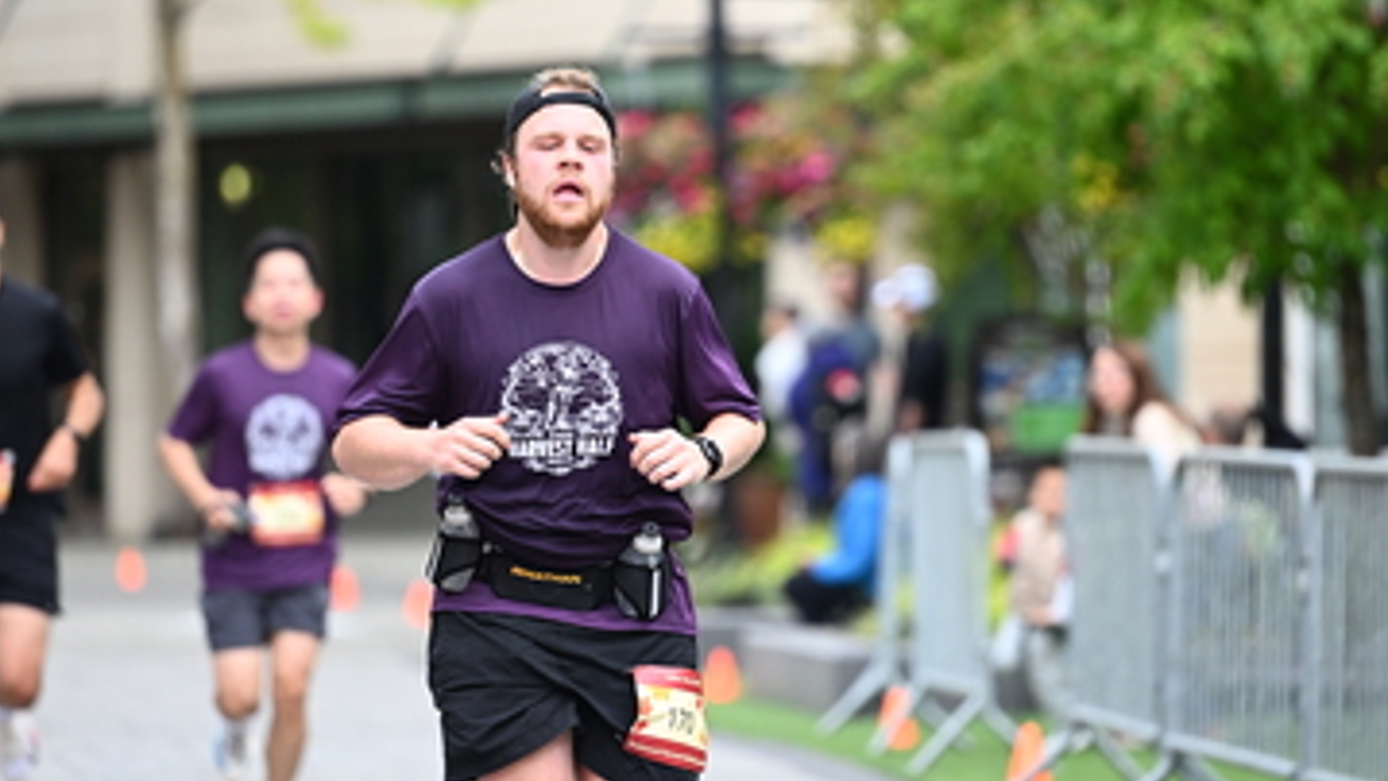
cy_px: 317
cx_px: 686
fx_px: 10343
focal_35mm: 281
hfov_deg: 7.7
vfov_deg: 4.3
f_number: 2.8
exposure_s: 1/1250
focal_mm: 175
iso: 640
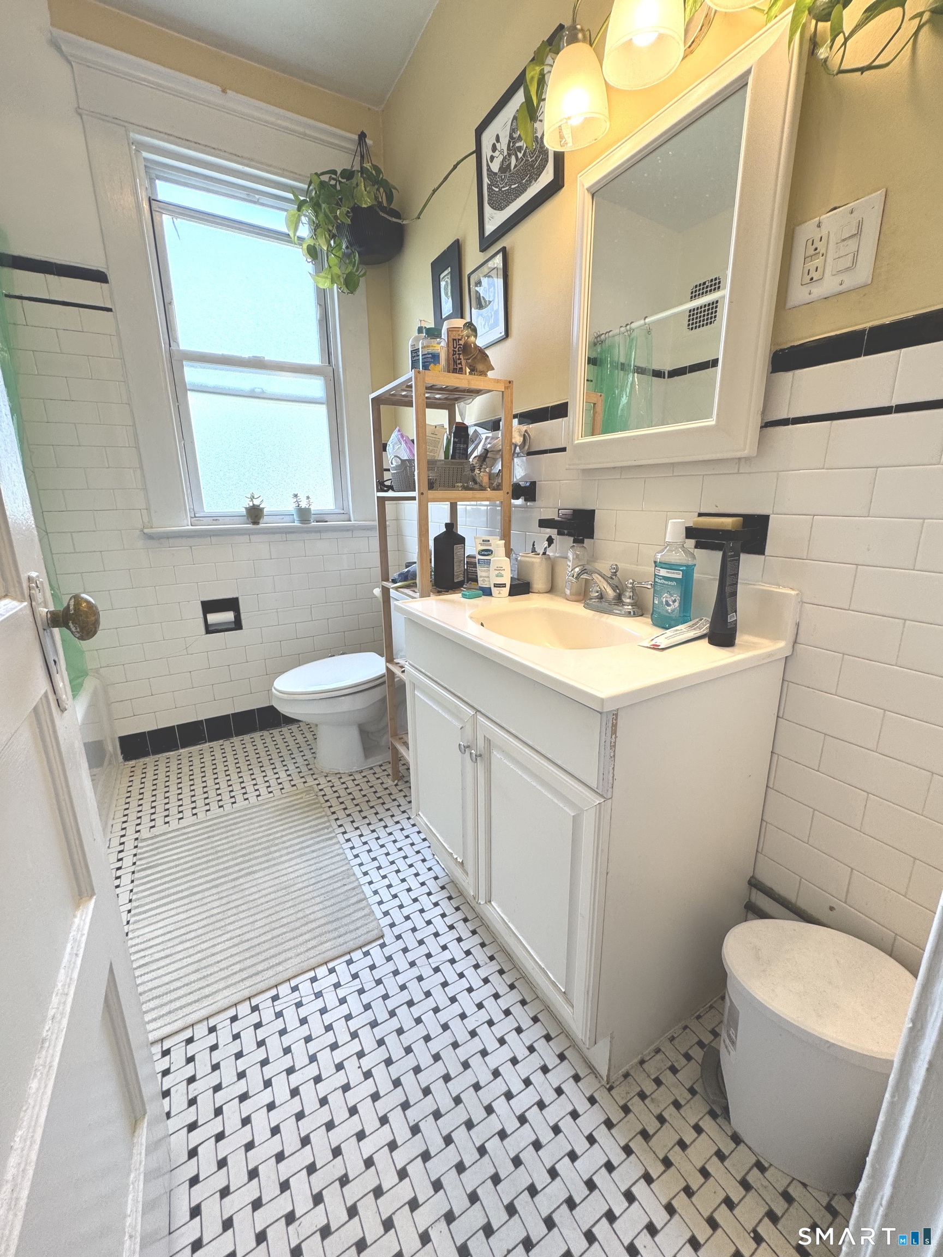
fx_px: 509
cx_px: 472
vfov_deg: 102.1
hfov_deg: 85.7
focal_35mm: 14
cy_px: 628
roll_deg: +1.3
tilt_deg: -14.4
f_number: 2.2
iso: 100
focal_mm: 2.22
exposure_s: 1/120
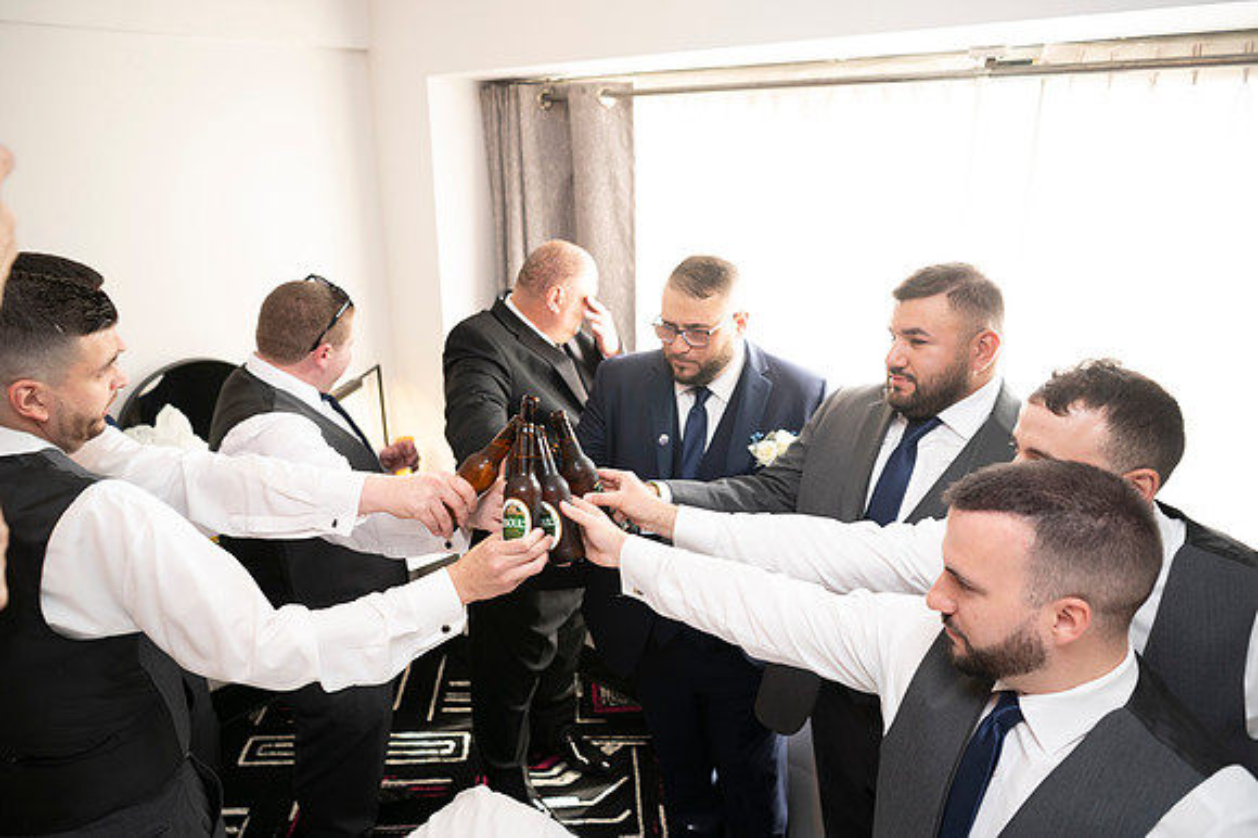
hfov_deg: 73.8
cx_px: 629
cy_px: 419
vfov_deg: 53.1
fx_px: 838
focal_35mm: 24
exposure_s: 1/100
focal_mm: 24
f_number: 2.8
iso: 800
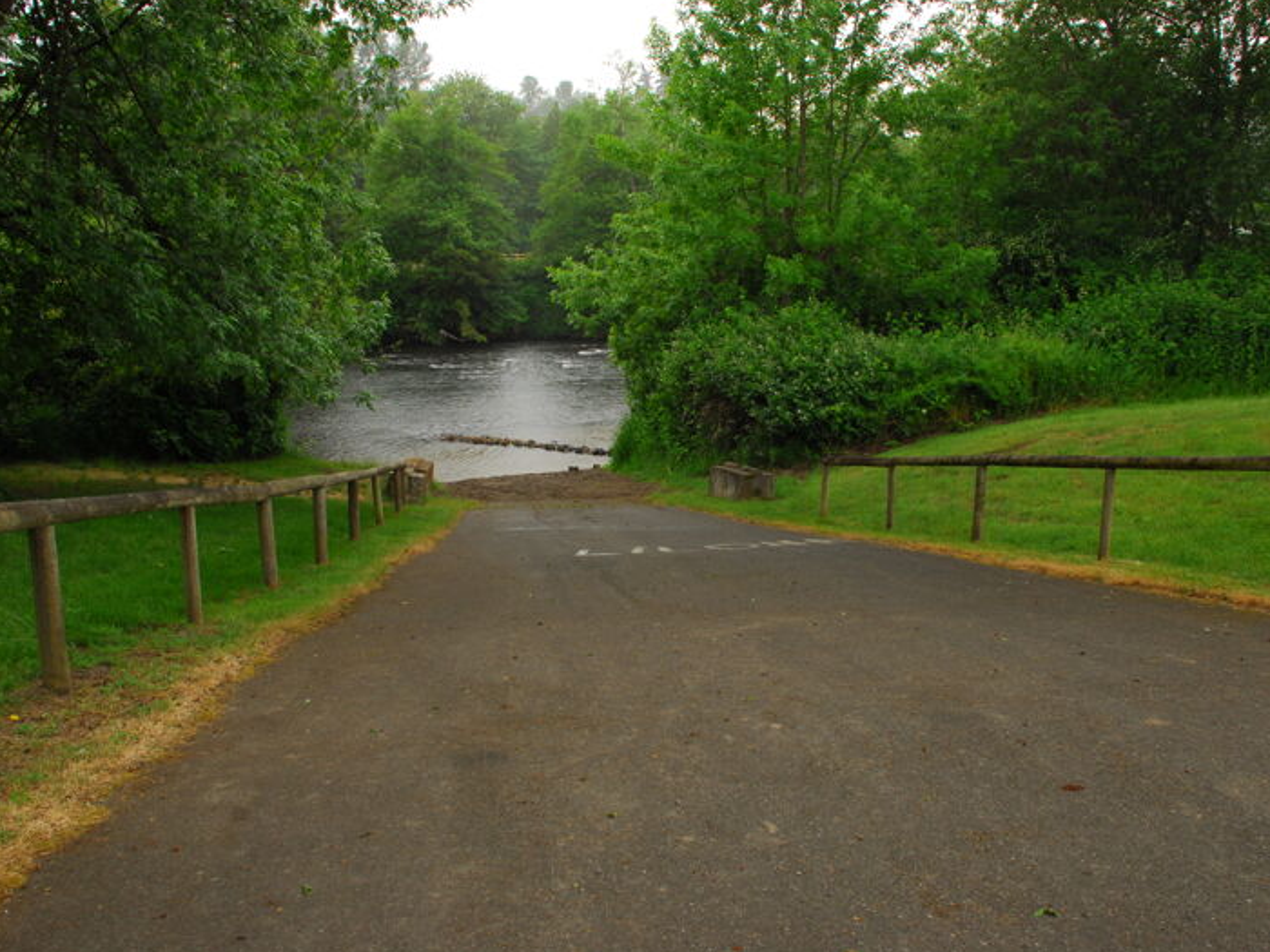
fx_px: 1211
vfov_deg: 42.9
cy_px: 474
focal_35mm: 33
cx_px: 689
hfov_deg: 55.3
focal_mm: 20
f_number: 8
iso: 200
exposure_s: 1/50
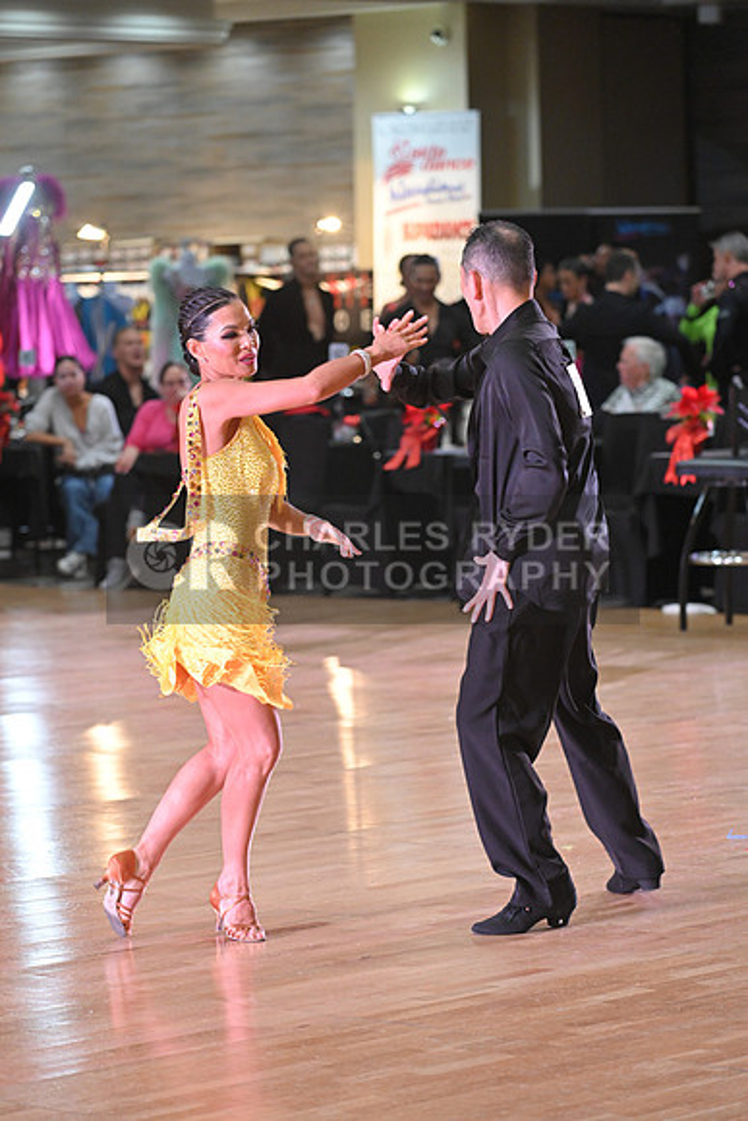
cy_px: 560
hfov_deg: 10.2
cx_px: 374
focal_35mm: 135
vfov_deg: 15.2
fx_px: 4205
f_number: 4.5
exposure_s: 1/400
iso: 3200
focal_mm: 135
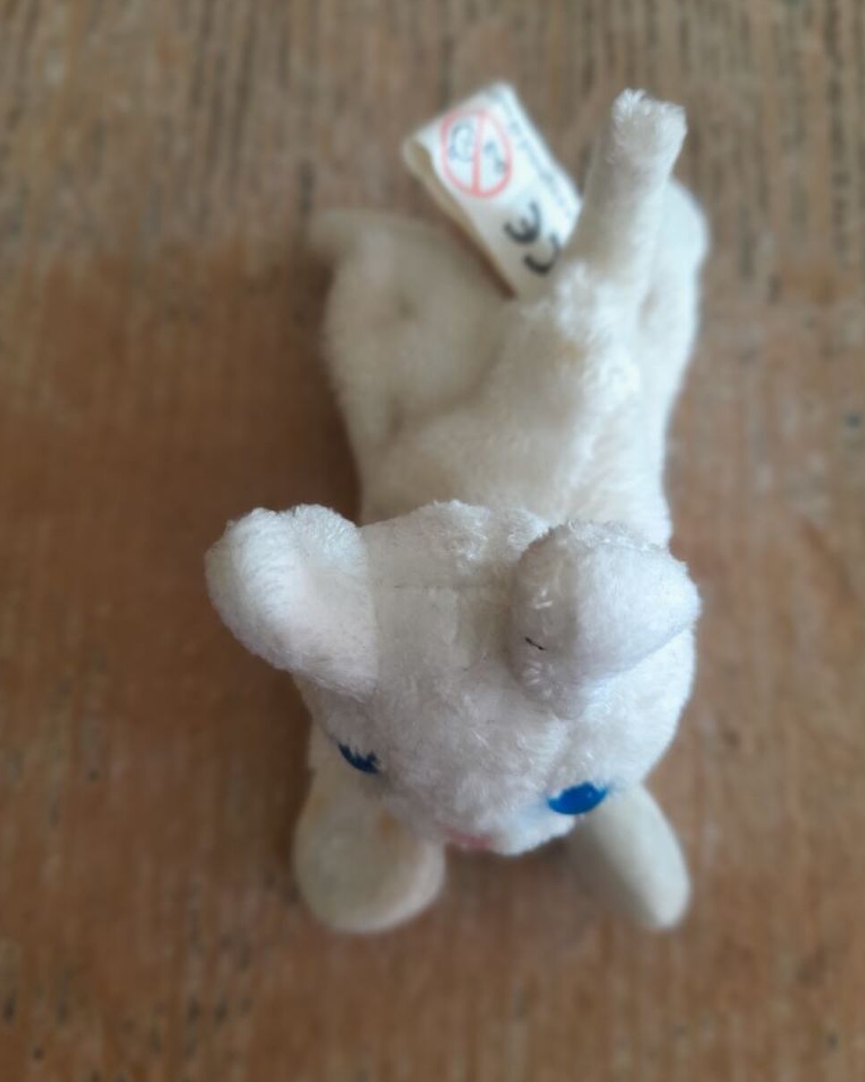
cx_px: 441
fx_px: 864
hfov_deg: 53.2
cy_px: 543
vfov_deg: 64.1
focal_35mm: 27
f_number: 2
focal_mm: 4.6
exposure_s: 1/50
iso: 160
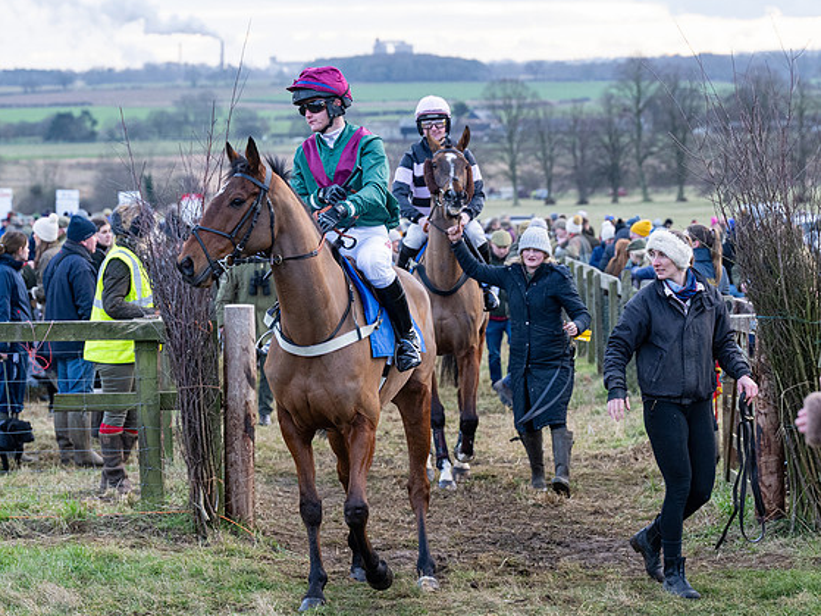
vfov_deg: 10.4
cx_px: 349
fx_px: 3391
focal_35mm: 143
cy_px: 309
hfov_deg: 13.8
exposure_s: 1/400
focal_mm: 82
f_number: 4
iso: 1000
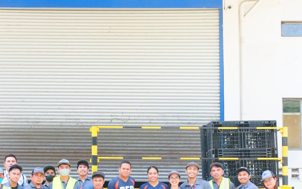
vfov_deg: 20.7
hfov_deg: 32.7
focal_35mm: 62
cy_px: 150
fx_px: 510
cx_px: 100
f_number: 6.3
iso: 1600
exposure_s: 1/640
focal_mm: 19
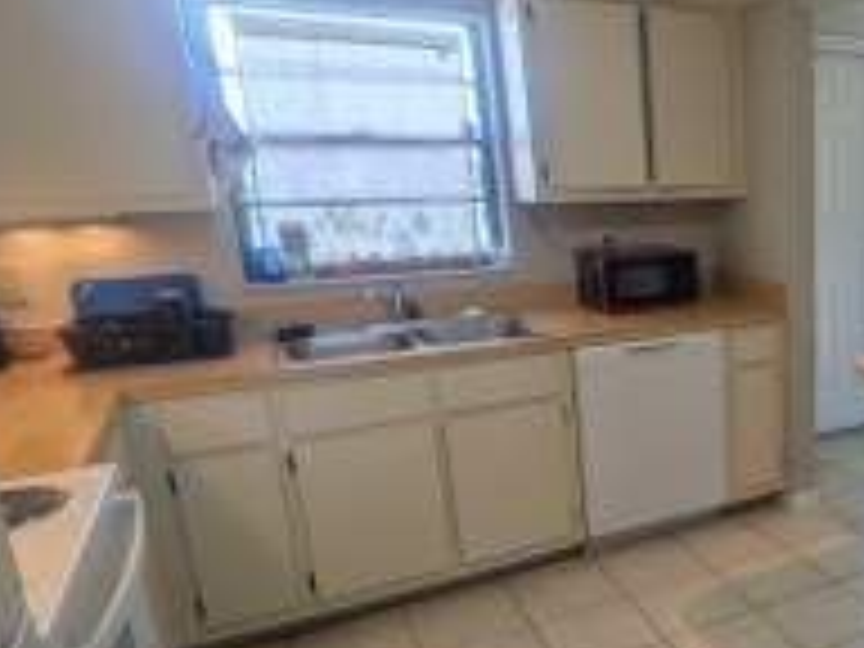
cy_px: 376
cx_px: 819
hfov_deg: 51.0
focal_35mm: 30
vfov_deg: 46.6
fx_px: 749
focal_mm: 2.23
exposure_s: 1/120
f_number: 1.95
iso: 59
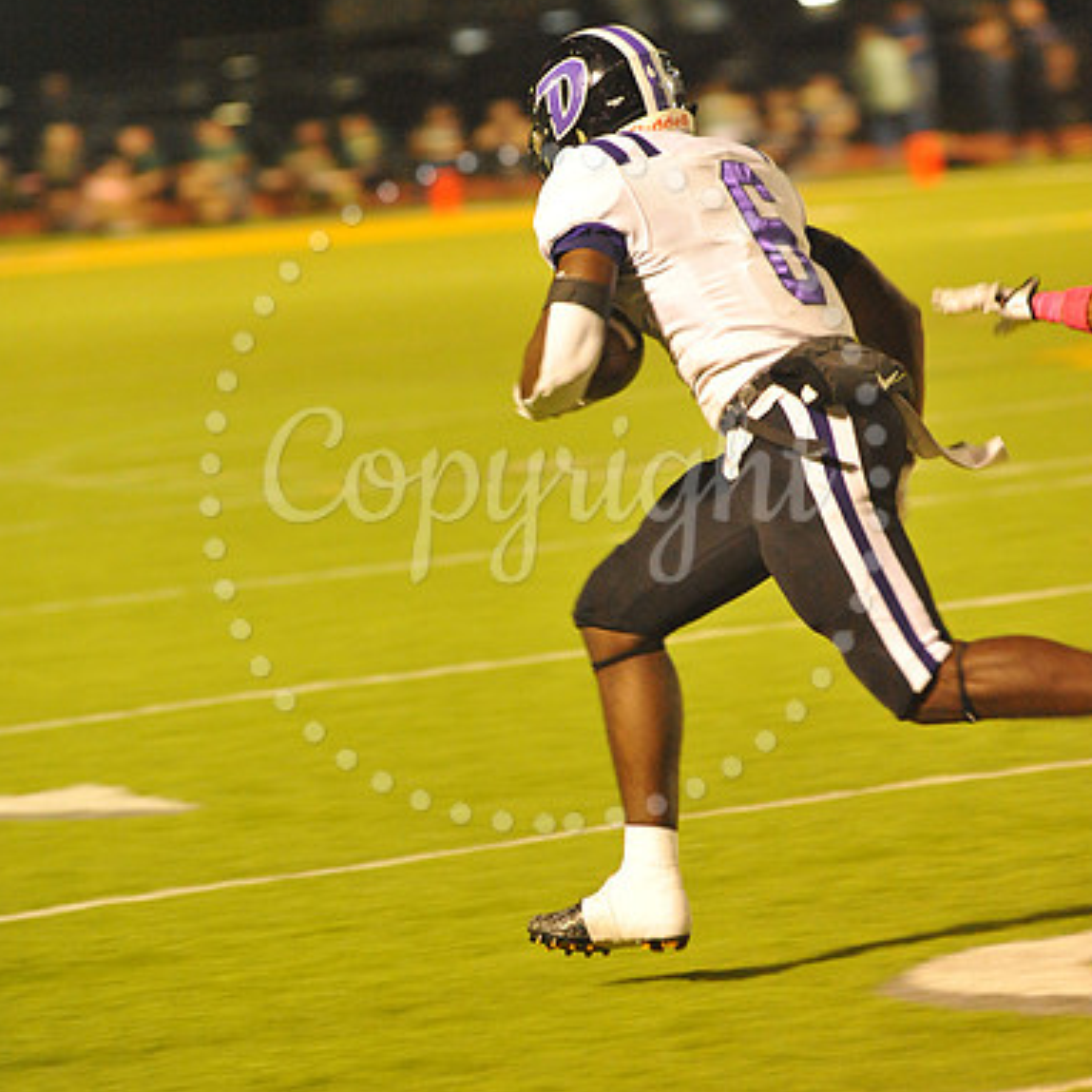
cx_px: 545
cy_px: 485
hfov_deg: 6.8
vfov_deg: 6.8
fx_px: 9172
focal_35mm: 257
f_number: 5
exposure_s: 1/200
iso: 6400
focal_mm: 200
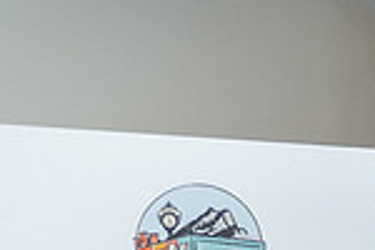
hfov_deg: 21.0
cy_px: 449
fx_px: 969
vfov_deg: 13.3
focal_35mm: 93
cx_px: 398
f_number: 4
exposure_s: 1/250
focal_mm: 24
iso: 640
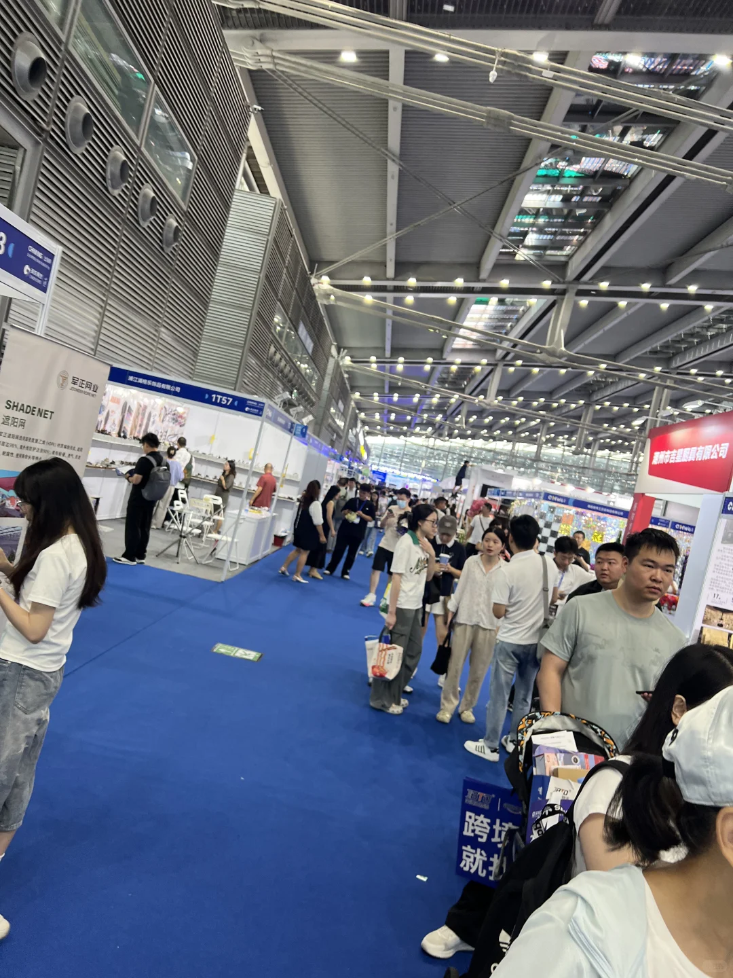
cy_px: 489
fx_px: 734
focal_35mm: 26
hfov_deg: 53.1
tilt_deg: -1.2
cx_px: 366
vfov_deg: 67.3
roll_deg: -14.2
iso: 100
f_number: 1.5
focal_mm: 5.7
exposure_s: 1/100
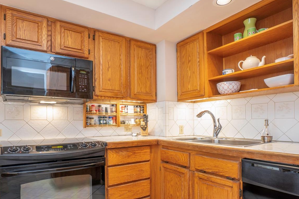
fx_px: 174
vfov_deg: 58.7
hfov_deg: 81.2
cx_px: 150
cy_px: 125
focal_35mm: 21
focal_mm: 10
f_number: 8
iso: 250
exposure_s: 1/1.67
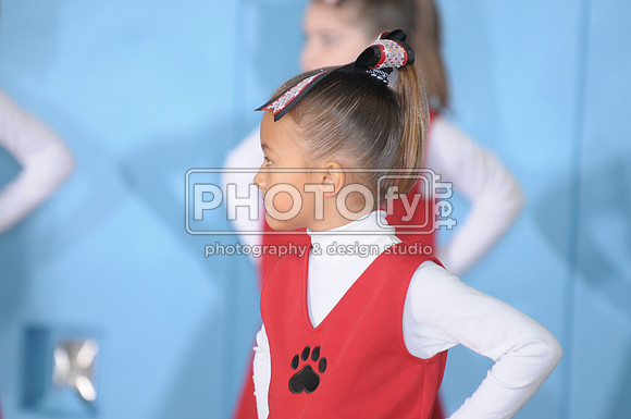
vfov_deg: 4.6
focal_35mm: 300
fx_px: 5251
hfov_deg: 6.9
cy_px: 210
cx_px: 316
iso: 500
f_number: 2.8
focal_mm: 200
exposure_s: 1/125
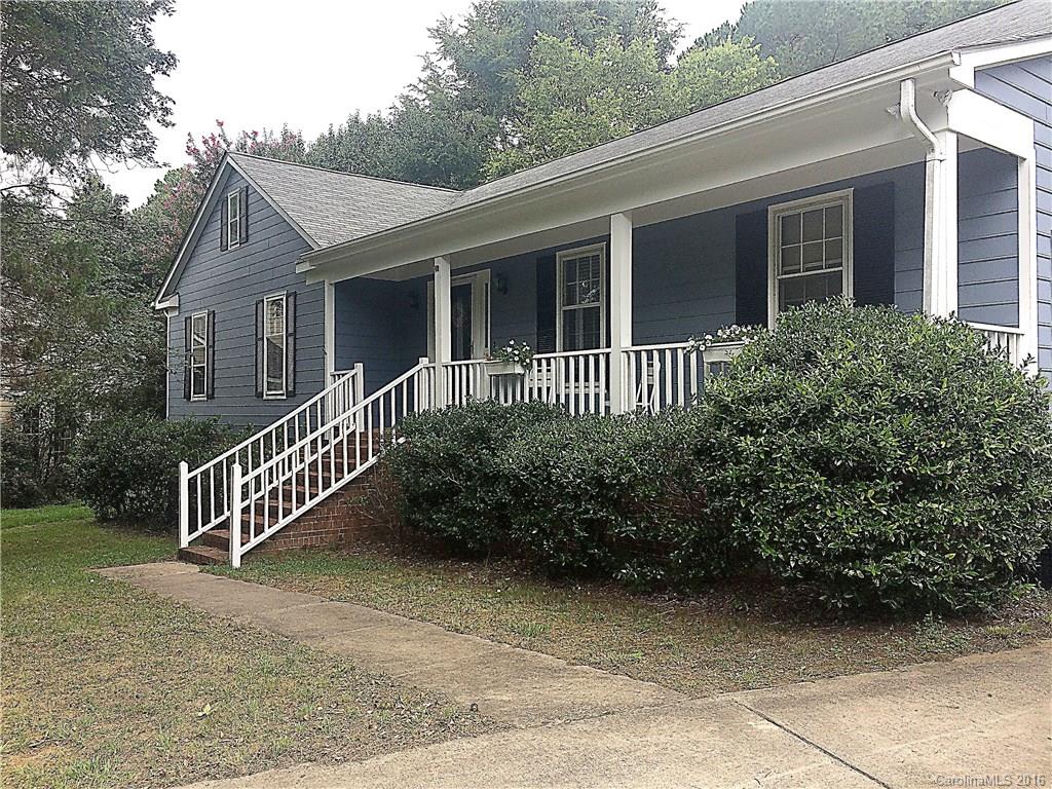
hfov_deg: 61.7
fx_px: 881
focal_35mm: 29
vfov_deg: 48.2
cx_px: 526
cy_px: 394
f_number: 2.2
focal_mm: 4.15
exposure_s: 1/406
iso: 32
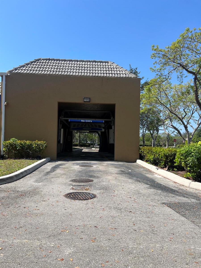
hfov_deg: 53.1
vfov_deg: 67.3
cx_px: 100
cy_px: 134
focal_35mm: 26
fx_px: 201
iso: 50
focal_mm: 5.7
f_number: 1.5
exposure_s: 1/3571
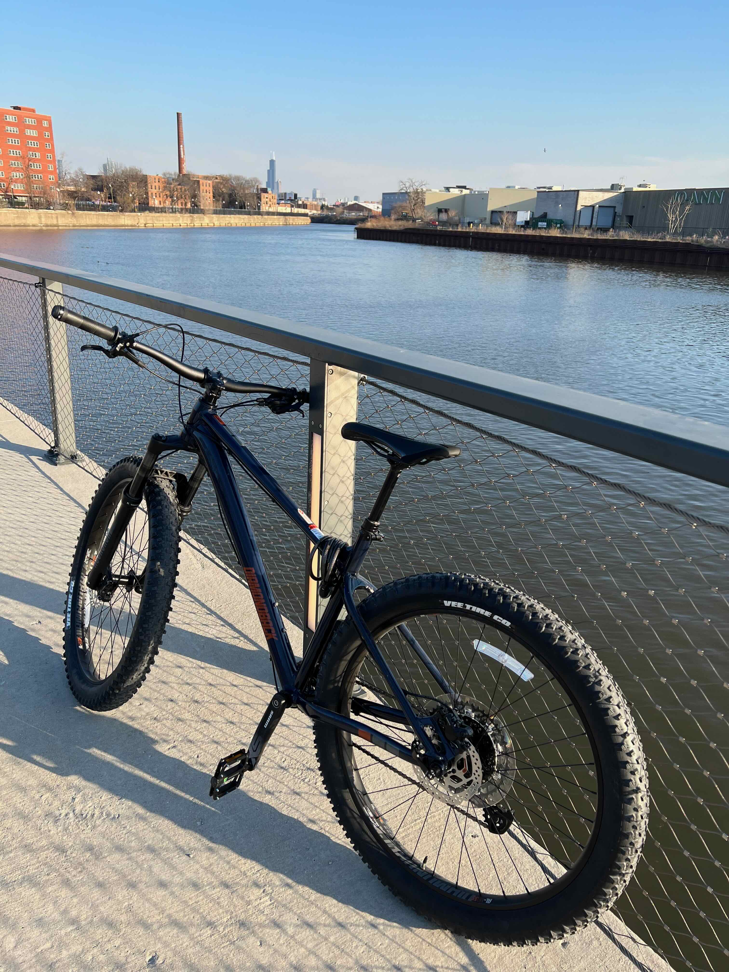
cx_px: 364
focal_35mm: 26
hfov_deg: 53.1
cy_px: 486
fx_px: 730
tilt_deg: -20.0
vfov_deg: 67.3
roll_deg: -2.2
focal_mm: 5.7
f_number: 1.5
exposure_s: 1/1724
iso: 50
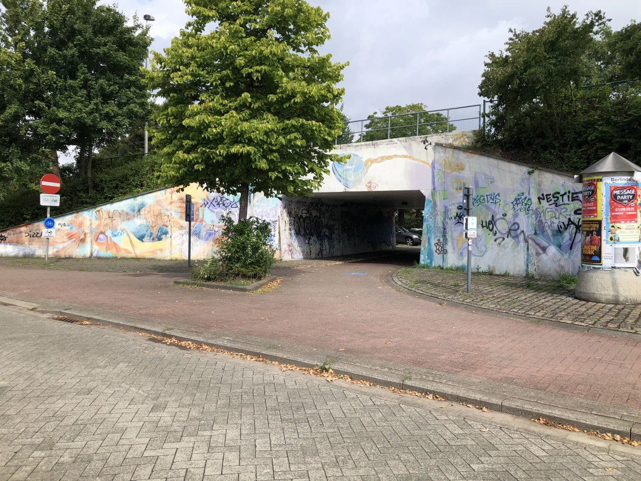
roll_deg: +0.0
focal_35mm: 28
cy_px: 240
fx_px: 518
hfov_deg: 63.4
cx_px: 320
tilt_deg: -0.6
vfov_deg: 49.7
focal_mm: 4
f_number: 1.8
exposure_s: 1/1171
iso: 20
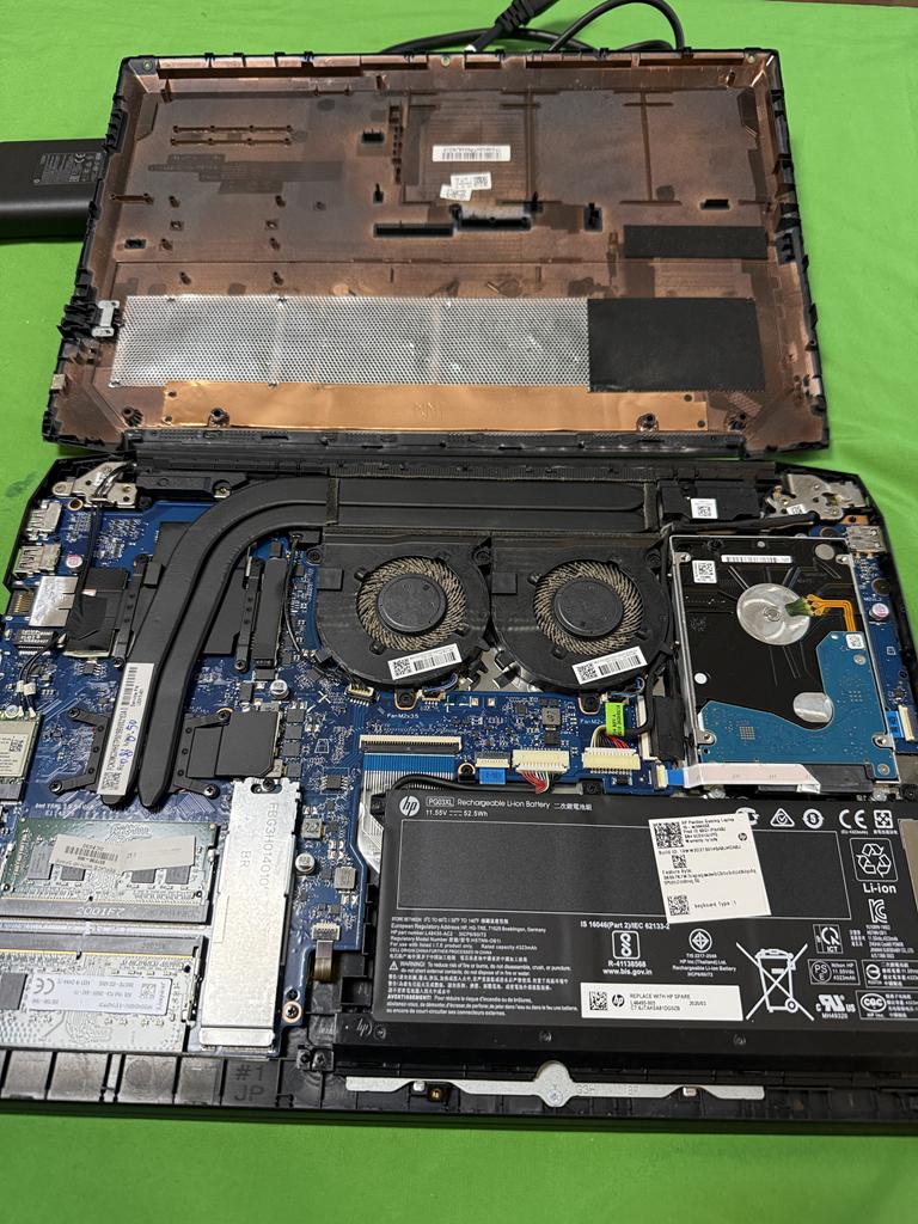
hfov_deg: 56.8
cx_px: 459
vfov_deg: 71.6
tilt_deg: -62.0
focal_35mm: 24
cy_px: 612
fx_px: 849
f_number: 1.78
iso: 320
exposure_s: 1/299
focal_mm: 6.76
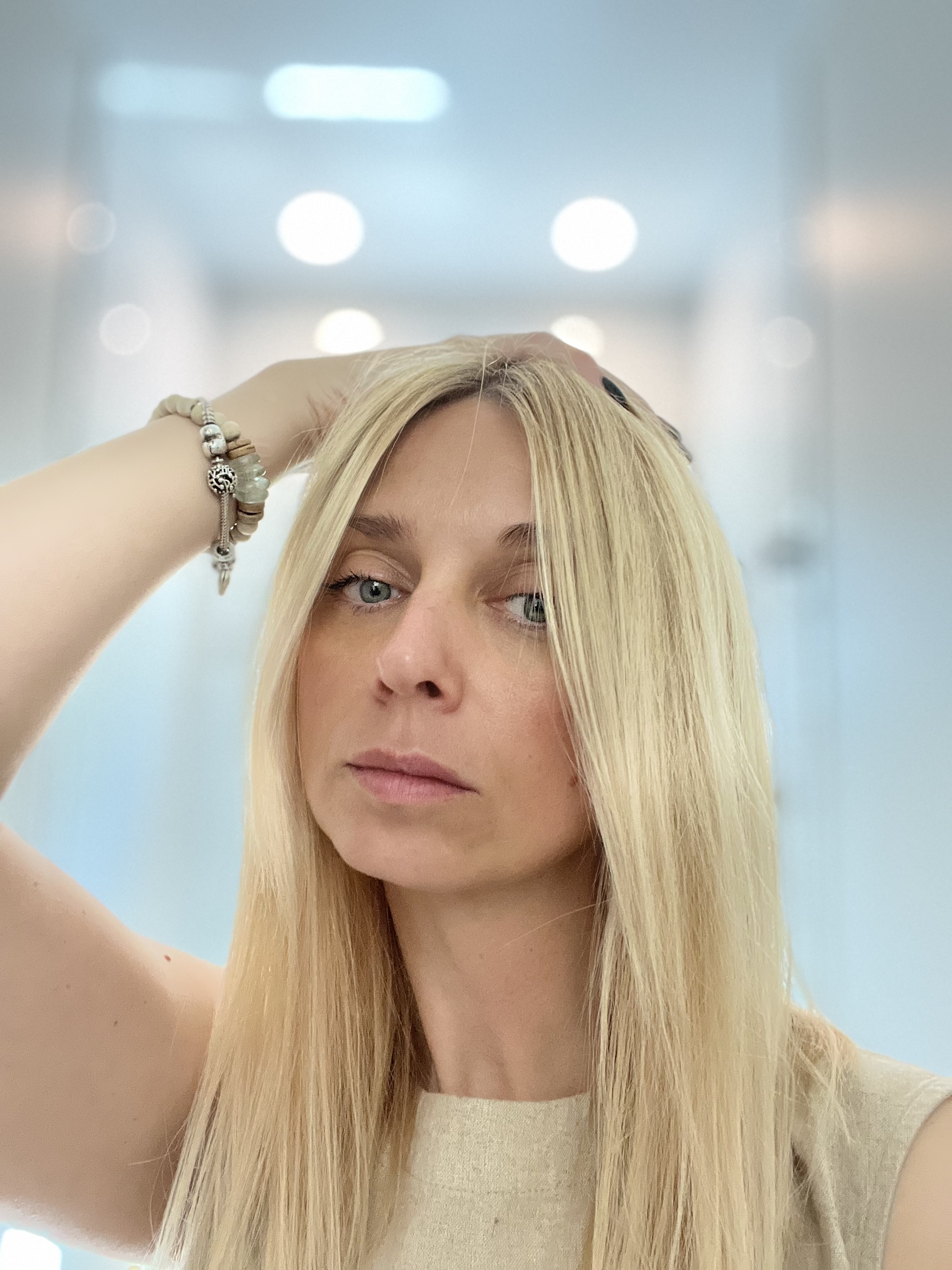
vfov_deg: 60.0
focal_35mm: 30
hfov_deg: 46.8
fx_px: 1100
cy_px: 635
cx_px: 476
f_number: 2.2
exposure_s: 1/60
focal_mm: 2.71
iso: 250
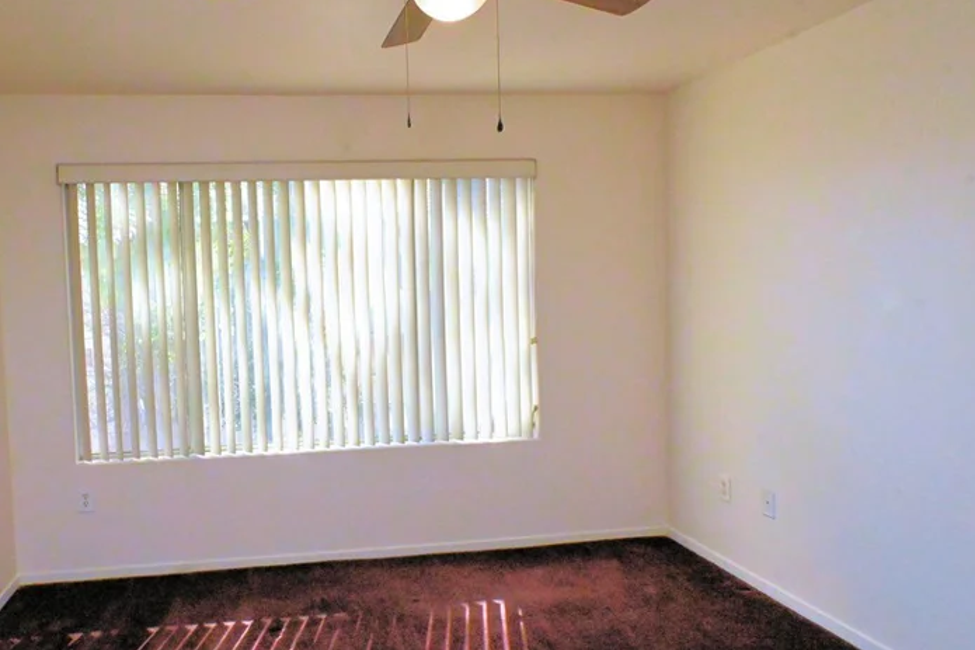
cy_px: 321
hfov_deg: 62.8
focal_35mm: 29
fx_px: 778
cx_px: 337
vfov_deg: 45.3
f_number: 18
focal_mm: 13
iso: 4500
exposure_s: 1/200
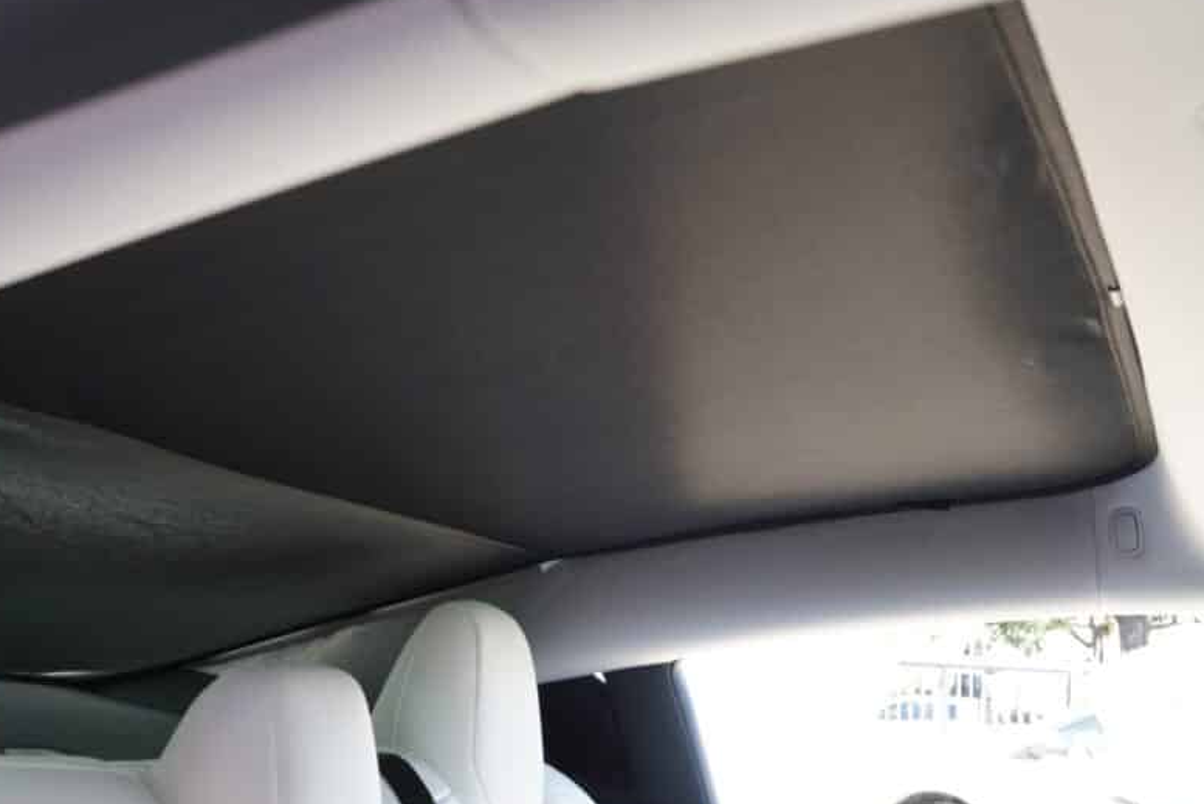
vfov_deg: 33.3
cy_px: 490
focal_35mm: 40
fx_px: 1338
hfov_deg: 48.3
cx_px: 510
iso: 160
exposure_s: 1/60
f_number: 4
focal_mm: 20
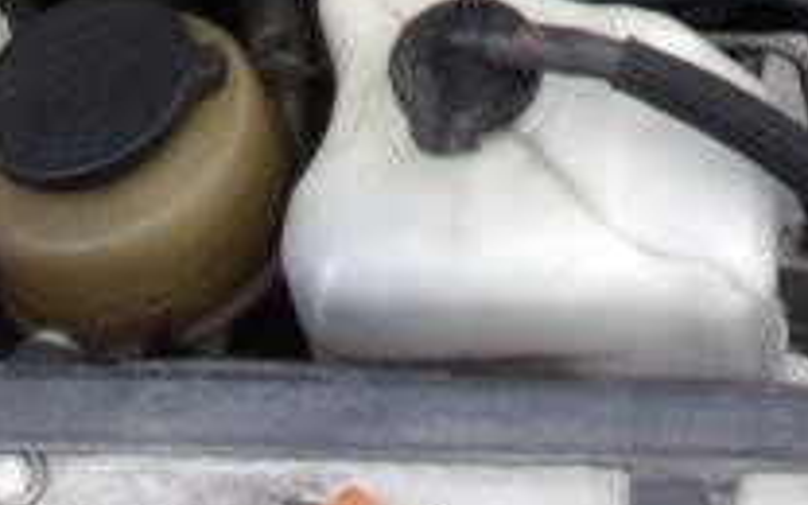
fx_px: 2158
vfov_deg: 11.5
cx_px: 606
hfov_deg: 21.0
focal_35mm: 98
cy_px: -629
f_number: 3.3
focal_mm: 4.3
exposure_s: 1/150
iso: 80
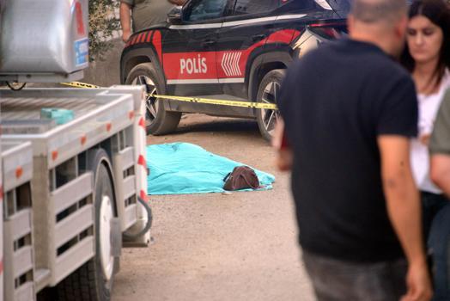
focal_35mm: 300
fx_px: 3752
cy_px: 150
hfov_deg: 6.9
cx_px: 225
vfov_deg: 4.6
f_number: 5.6
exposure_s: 1/400
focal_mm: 300
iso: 5000
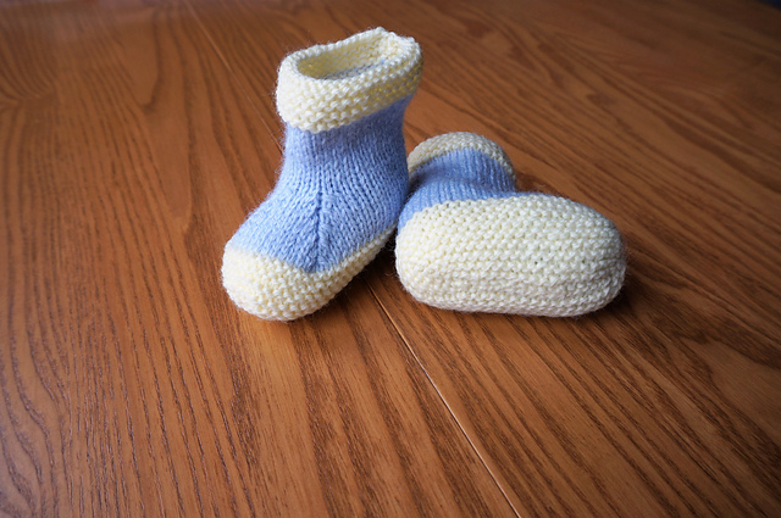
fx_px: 520
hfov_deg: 73.8
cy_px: 259
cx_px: 390
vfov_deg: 53.0
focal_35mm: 24
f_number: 6.3
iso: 200
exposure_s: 1/100
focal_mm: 16
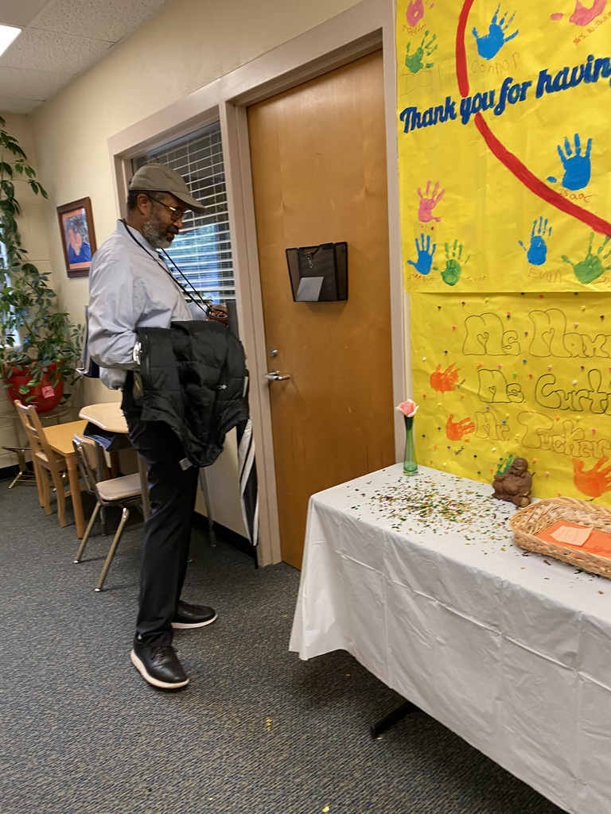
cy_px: 407
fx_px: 612
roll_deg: +2.9
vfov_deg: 67.3
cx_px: 306
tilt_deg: -7.8
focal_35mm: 26
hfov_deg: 53.1
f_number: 1.8
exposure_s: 1/60
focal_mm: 4.25
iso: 200
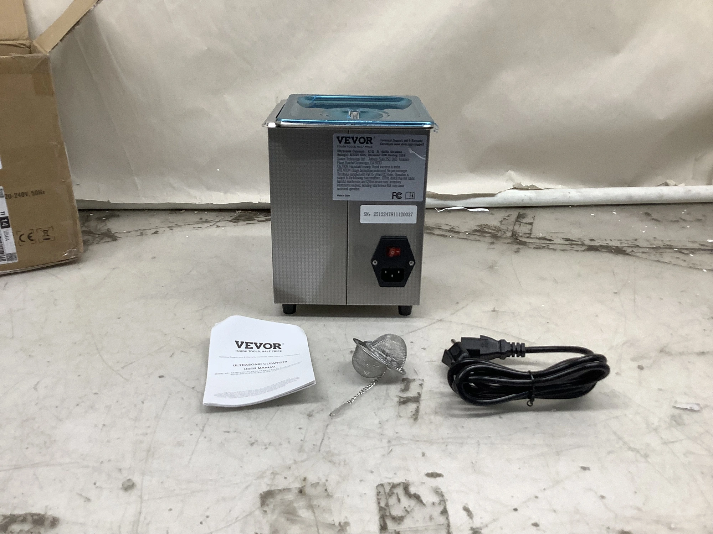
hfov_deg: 58.4
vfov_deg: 45.4
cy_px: 267
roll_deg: -0.8
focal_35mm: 31
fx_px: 639
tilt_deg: -23.7
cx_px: 356
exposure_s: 1/120
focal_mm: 3.3
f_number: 2.4
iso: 64
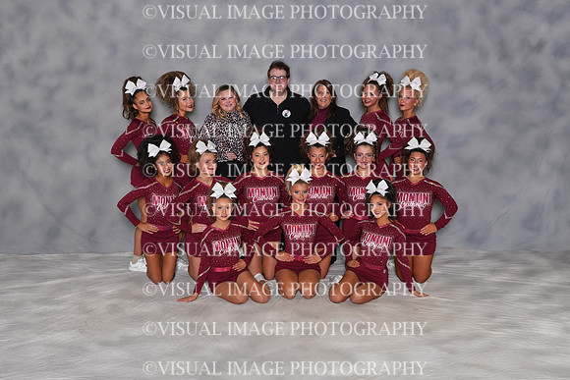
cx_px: 285
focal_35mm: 48
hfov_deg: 41.1
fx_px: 760
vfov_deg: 28.1
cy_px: 190
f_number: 8
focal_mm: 32
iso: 800
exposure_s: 1/80
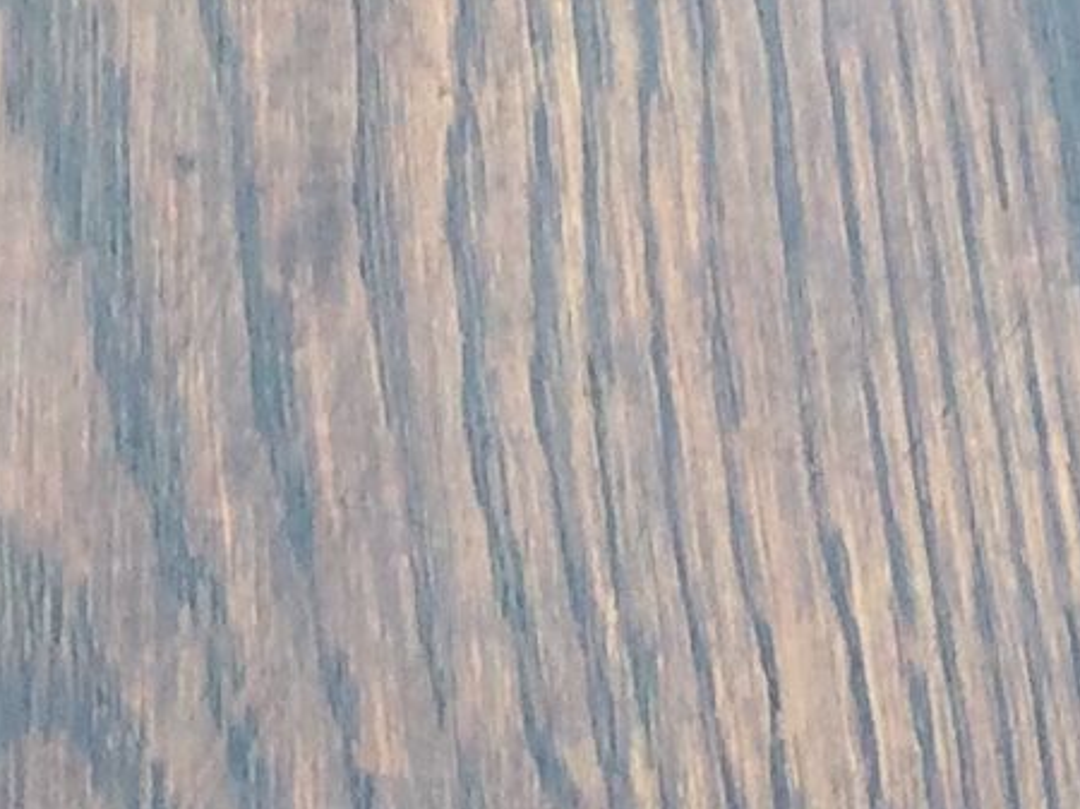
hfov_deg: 8.7
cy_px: 374
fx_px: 7016
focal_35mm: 225
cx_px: -91
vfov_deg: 6.6
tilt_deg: -51.6
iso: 32
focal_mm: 3.3
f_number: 2.4
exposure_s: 1/100
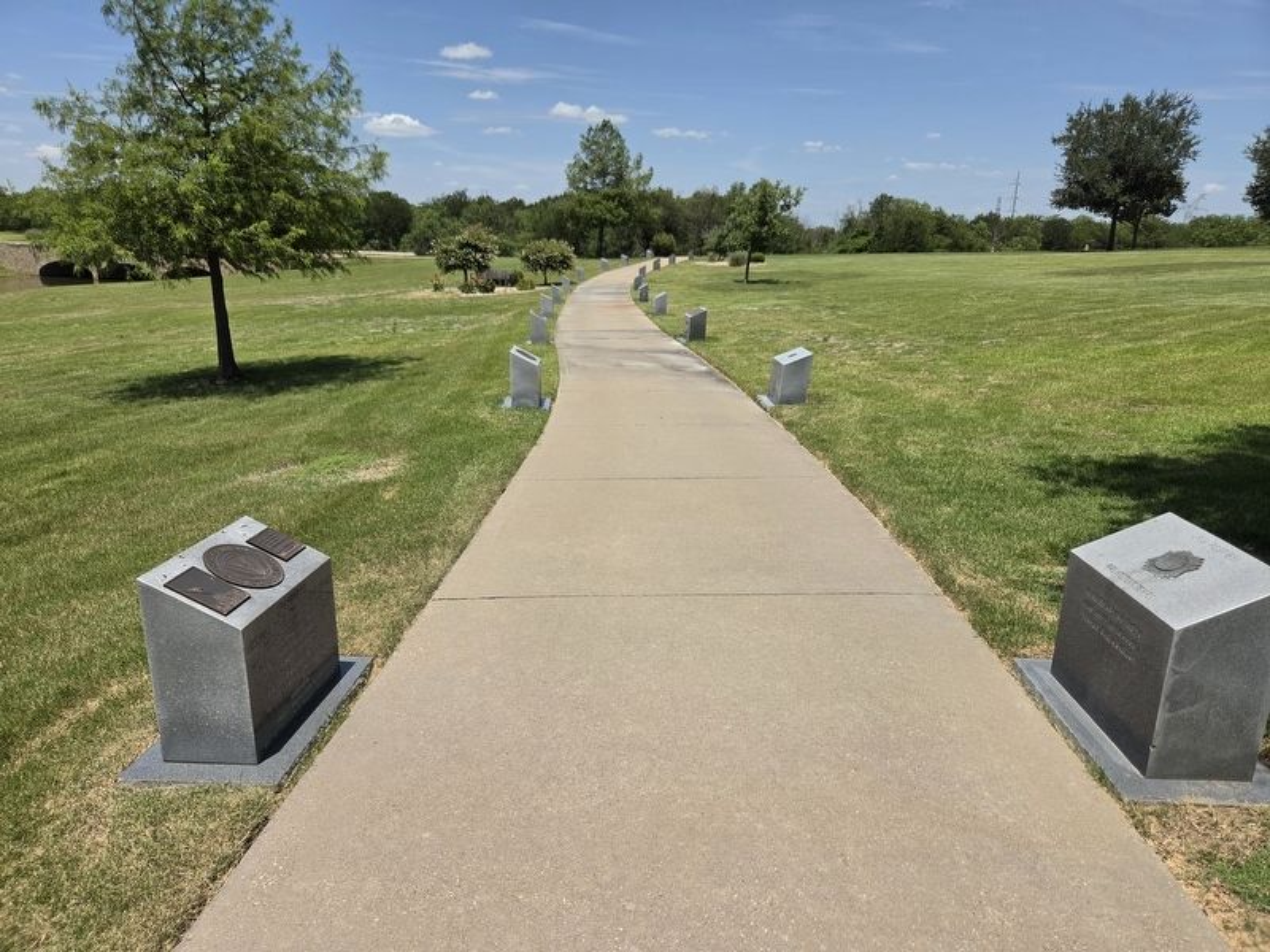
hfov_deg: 73.9
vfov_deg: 58.9
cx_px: 635
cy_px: 476
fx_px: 844
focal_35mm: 23
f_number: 1.8
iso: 80
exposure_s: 1/7071
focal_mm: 5.4
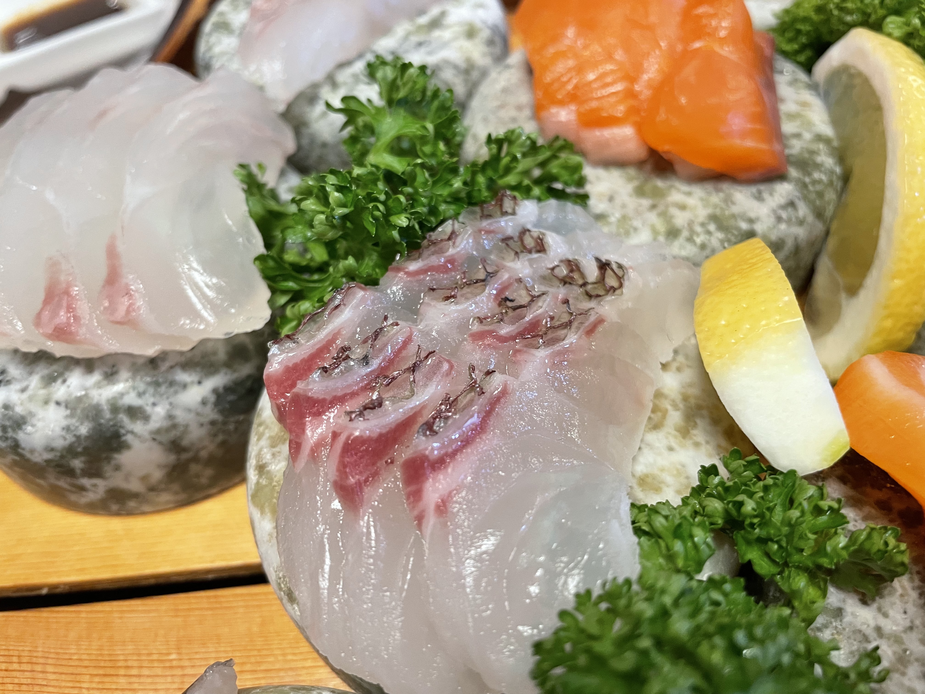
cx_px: 462
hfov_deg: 67.3
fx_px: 695
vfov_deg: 53.1
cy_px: 347
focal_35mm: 26
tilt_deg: -52.8
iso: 160
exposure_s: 1/60
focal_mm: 4.2
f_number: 1.6
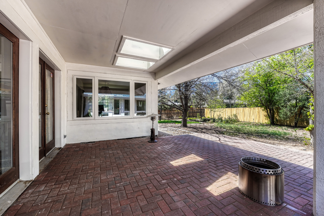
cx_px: 162
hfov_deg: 104.3
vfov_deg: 81.2
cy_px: 108
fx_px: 126
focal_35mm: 14
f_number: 8
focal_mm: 14
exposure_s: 1/800
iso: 400
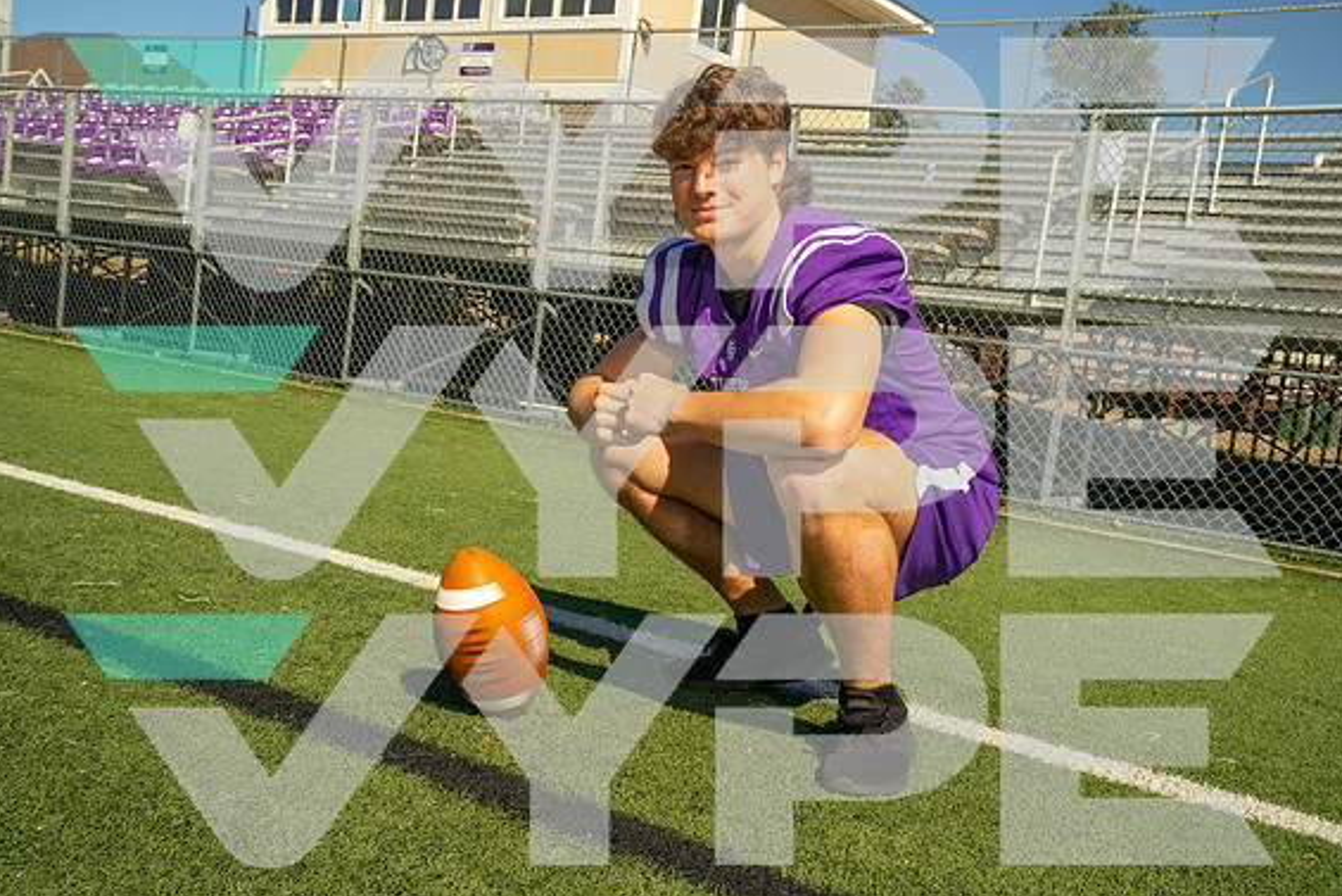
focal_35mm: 39
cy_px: 453
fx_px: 1454
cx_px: 677
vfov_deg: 34.2
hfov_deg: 49.5
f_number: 11
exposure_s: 1/125
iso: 250
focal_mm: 38
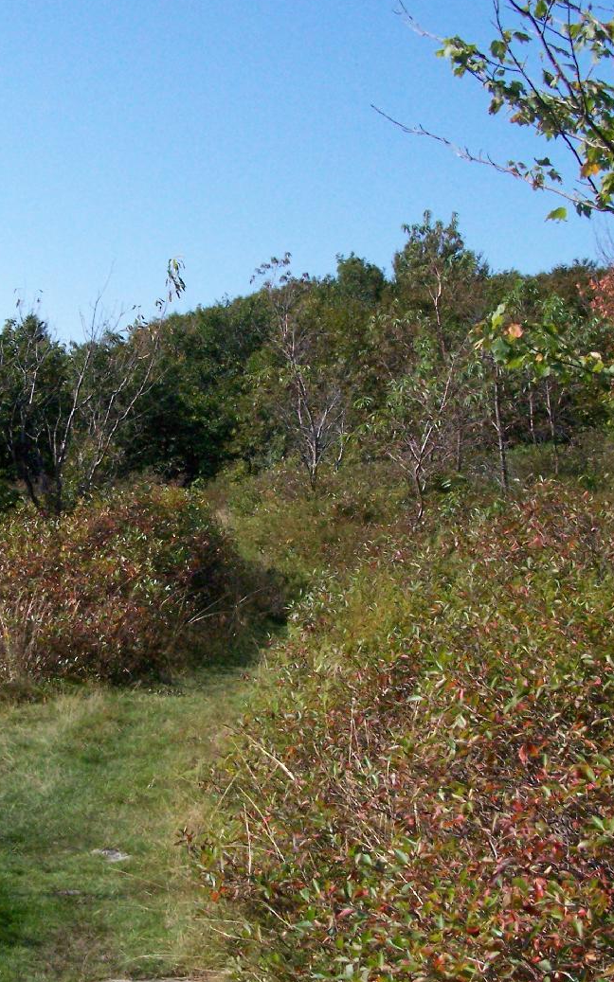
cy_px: 556
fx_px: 1419
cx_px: 240
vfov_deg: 38.1
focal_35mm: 53
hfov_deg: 24.4
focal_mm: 6.3
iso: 400
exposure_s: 1/1600
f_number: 5.6
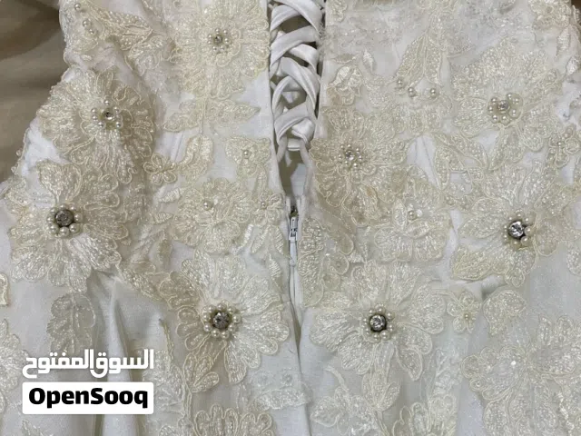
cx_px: 290
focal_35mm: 26
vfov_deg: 53.1
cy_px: 218
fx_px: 436
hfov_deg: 67.3
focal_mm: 4.25
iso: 125
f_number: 1.8
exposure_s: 1/107
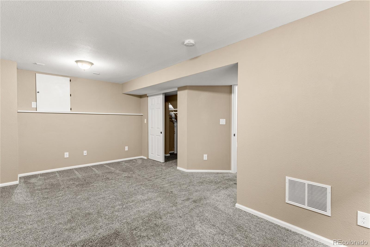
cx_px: 185
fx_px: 175
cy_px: 124
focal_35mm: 17
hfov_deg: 93.3
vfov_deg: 70.5
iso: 100
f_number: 7.1
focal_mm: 17
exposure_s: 1.3
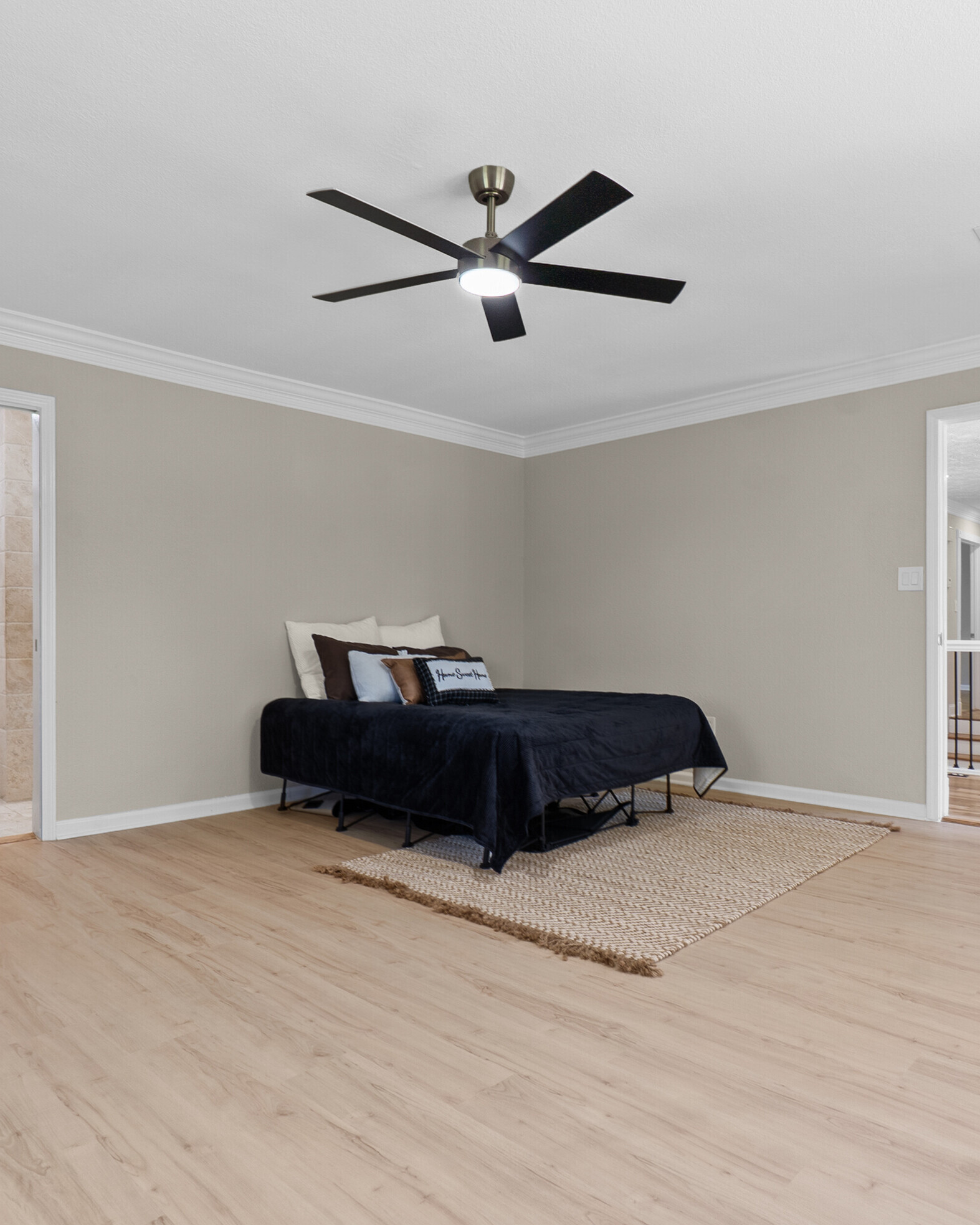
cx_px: 534
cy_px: 631
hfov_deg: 63.0
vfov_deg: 75.0
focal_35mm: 22
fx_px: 798
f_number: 10
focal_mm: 10
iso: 100
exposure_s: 2
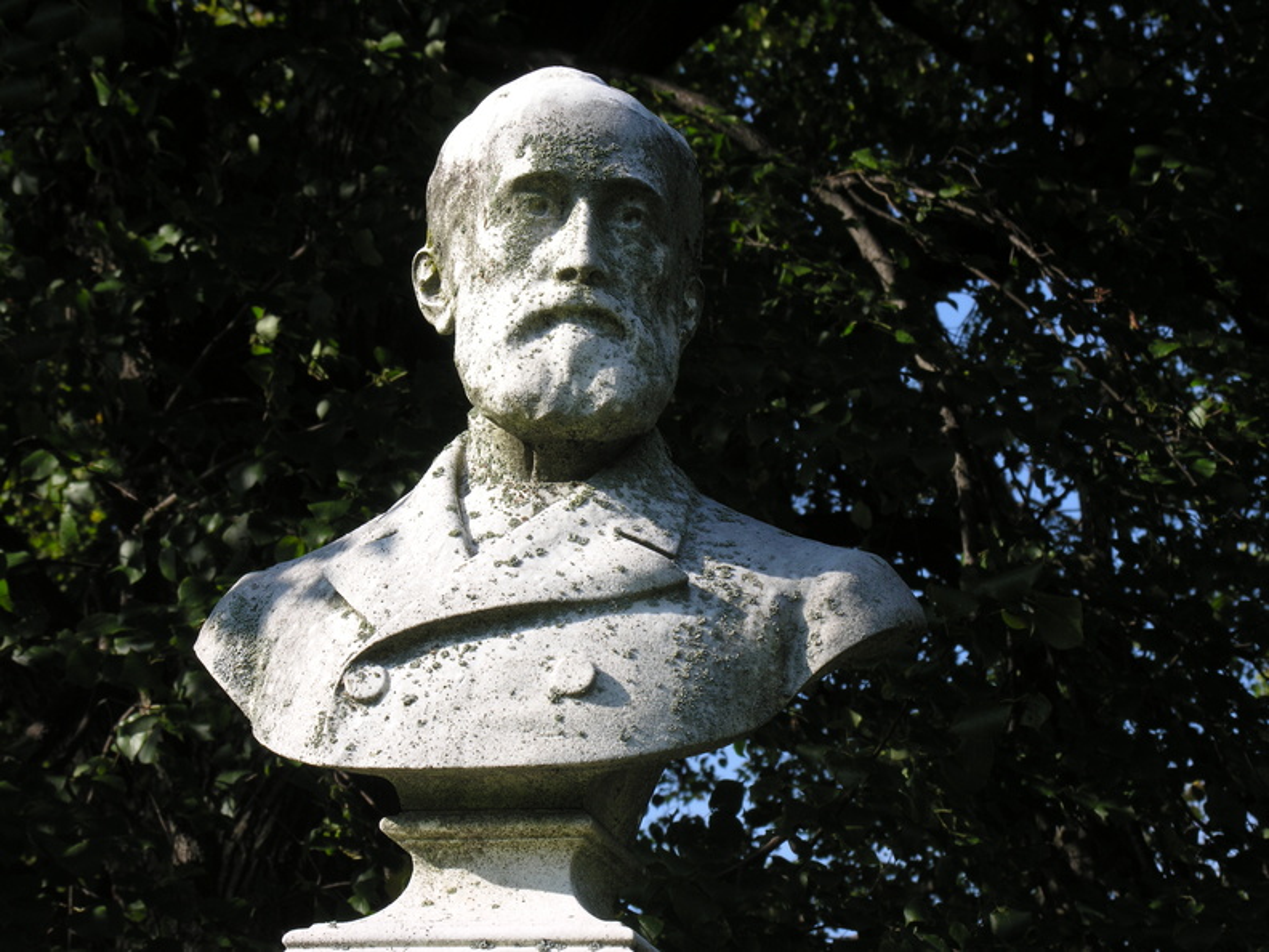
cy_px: 476
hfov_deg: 17.1
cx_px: 634
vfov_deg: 12.9
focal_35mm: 115
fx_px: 4216
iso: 50
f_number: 6.6
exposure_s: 1/158
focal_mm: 29.3
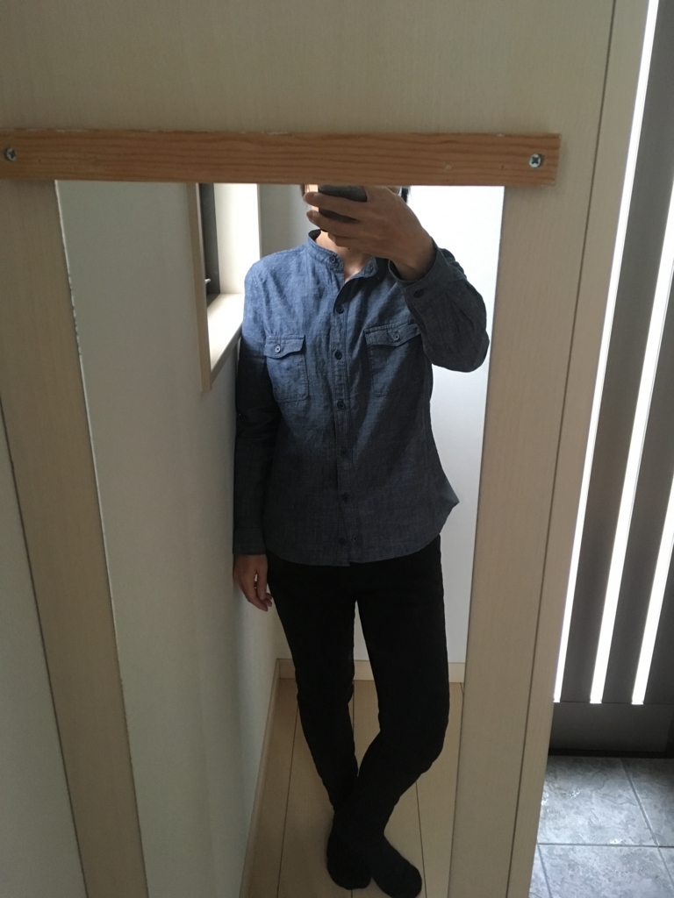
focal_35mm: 29
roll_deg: +1.1
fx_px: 753
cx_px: 337
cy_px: 449
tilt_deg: -22.0
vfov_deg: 61.7
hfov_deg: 48.2
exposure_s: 1/30
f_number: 2.2
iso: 160
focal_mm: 4.15
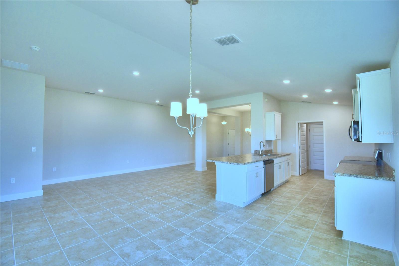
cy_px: 133
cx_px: 200
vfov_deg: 77.3
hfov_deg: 100.4
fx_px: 166
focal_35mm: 15
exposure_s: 1/125
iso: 360
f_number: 4.5
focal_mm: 10
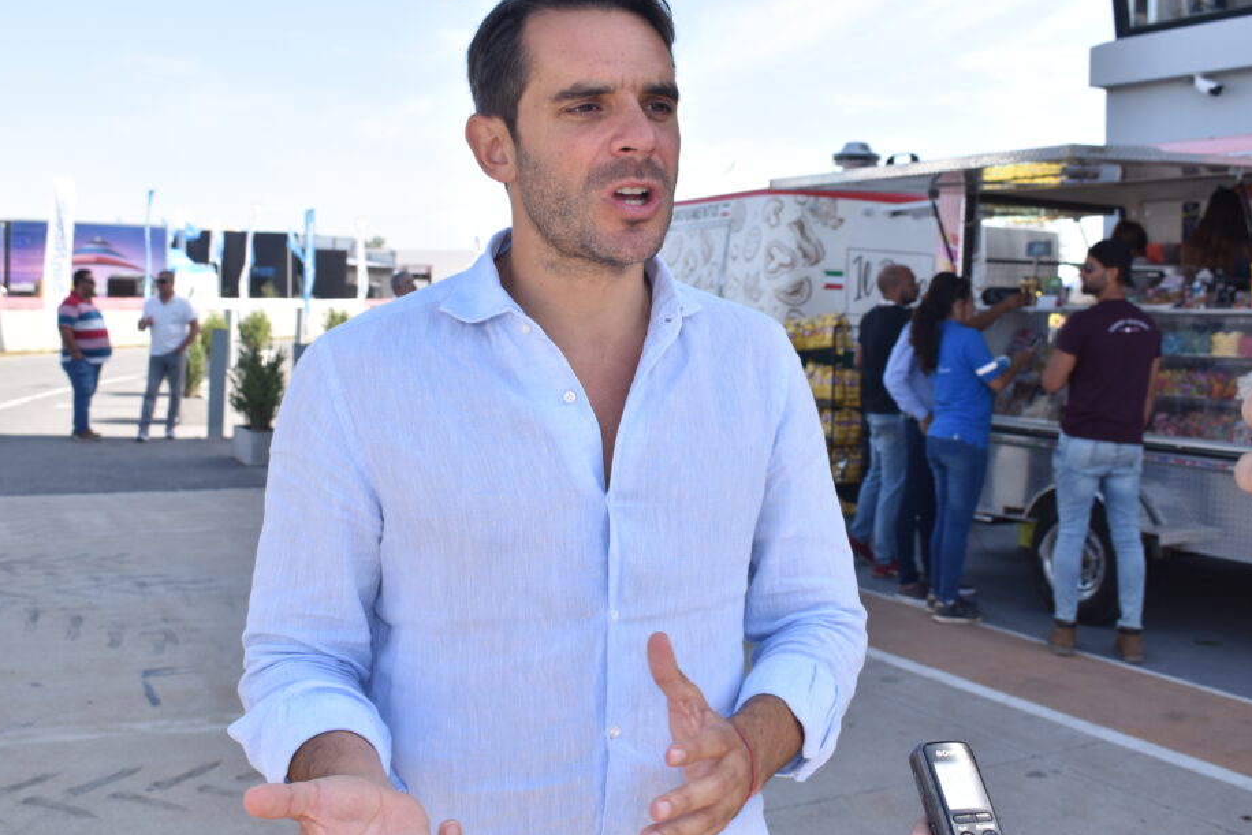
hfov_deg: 50.0
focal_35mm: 39
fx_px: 1341
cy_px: 375
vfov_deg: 34.6
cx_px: 600
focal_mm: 23
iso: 100
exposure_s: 1/160
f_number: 6.3
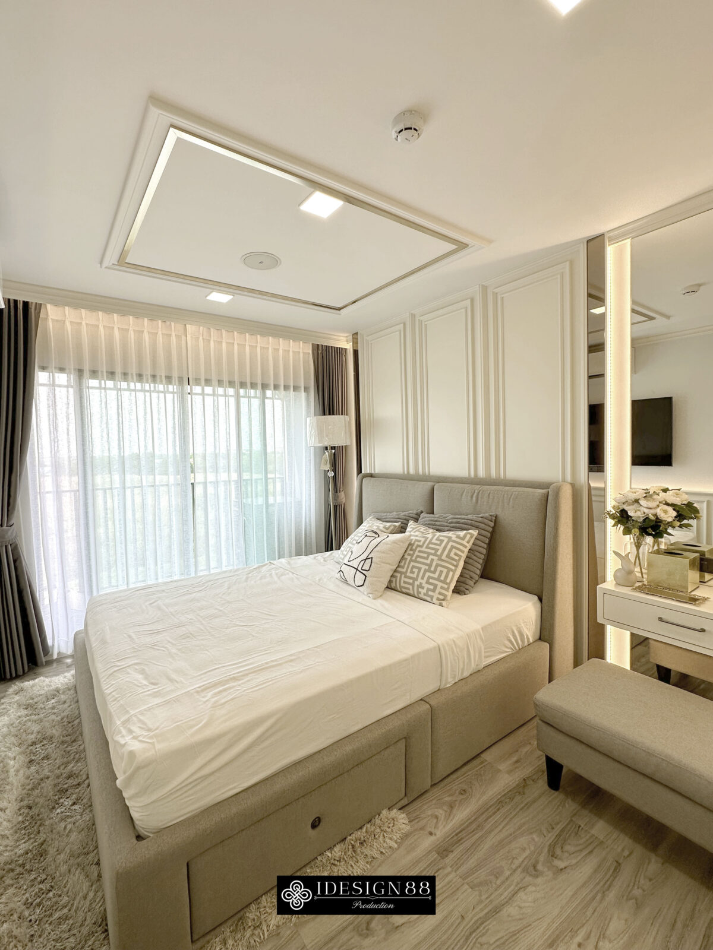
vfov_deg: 102.1
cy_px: 475
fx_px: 384
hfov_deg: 85.7
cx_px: 356
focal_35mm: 14
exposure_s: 1/189
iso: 40
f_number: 2.2
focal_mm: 2.22
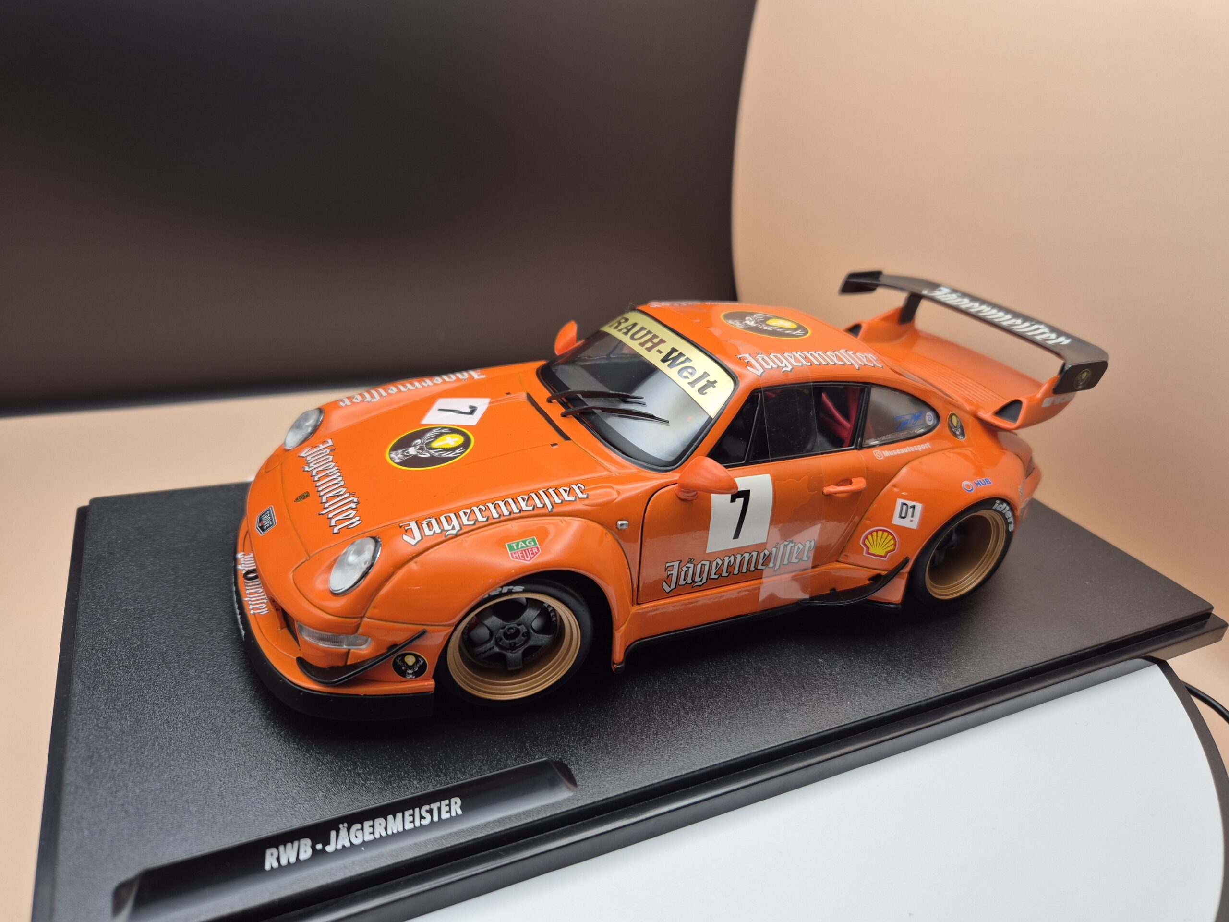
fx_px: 817
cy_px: 461
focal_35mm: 23
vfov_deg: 58.9
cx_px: 614
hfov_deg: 73.9
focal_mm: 5.4
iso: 50
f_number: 1.8
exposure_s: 1/136
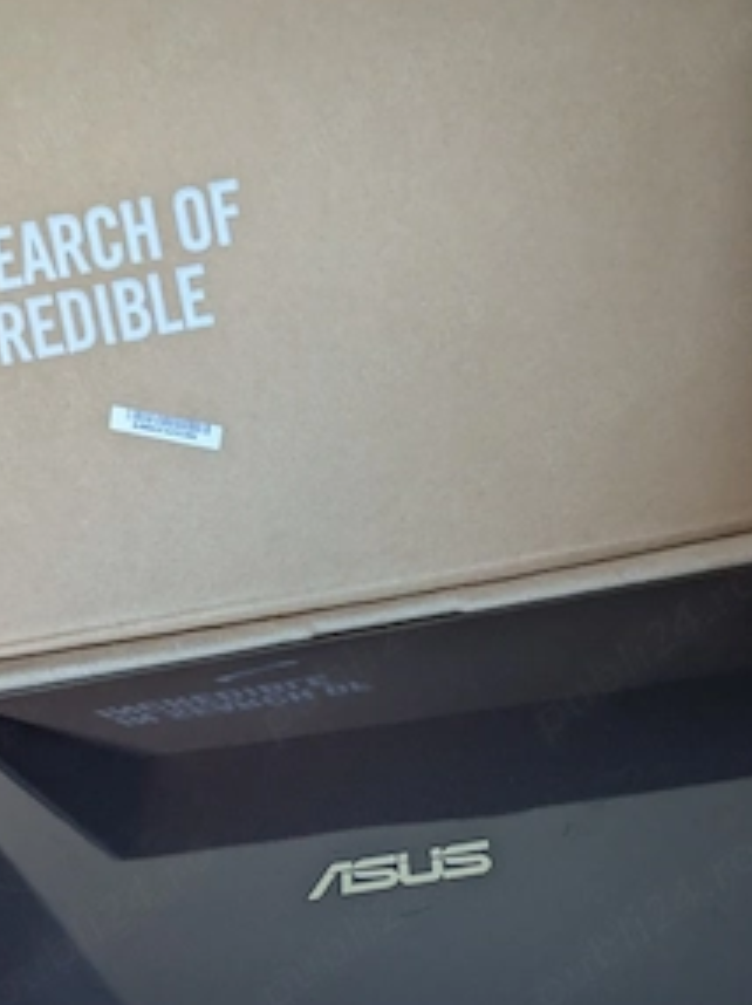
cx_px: 443
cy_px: 692
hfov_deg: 40.5
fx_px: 1015
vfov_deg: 51.4
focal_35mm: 35
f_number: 1.89
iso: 834
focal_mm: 5.43
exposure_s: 1/25
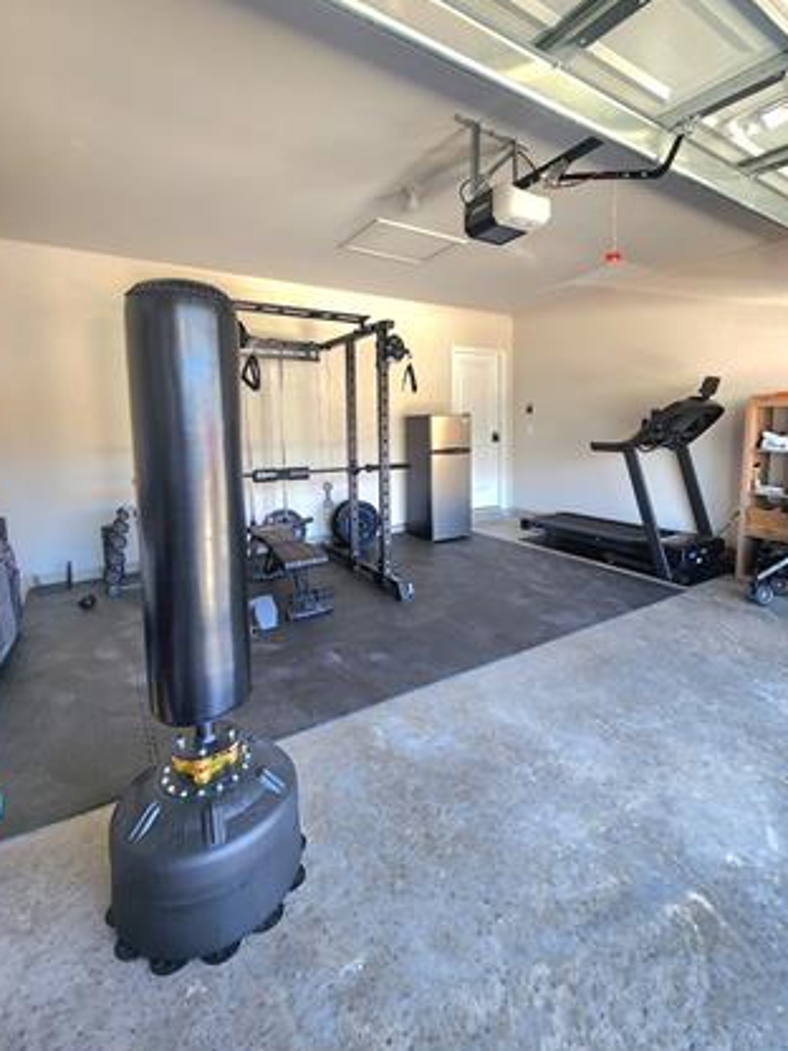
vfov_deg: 97.9
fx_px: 455
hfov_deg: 81.6
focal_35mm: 15
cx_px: 424
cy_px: 480
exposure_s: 1/60.2
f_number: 2.2
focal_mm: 2.2
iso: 80
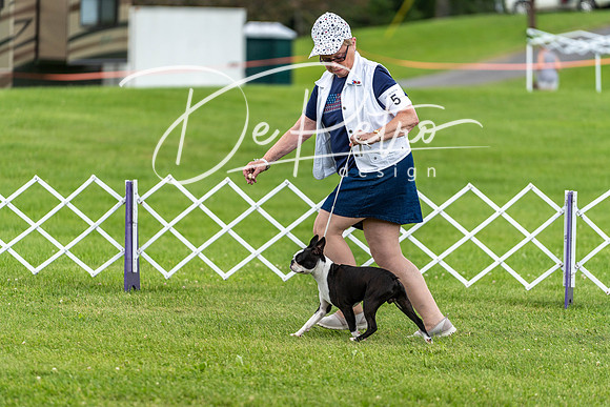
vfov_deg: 6.9
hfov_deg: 10.3
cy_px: 204
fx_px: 3390
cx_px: 305
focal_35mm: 200
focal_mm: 200
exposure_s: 1/1000
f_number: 4
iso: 320
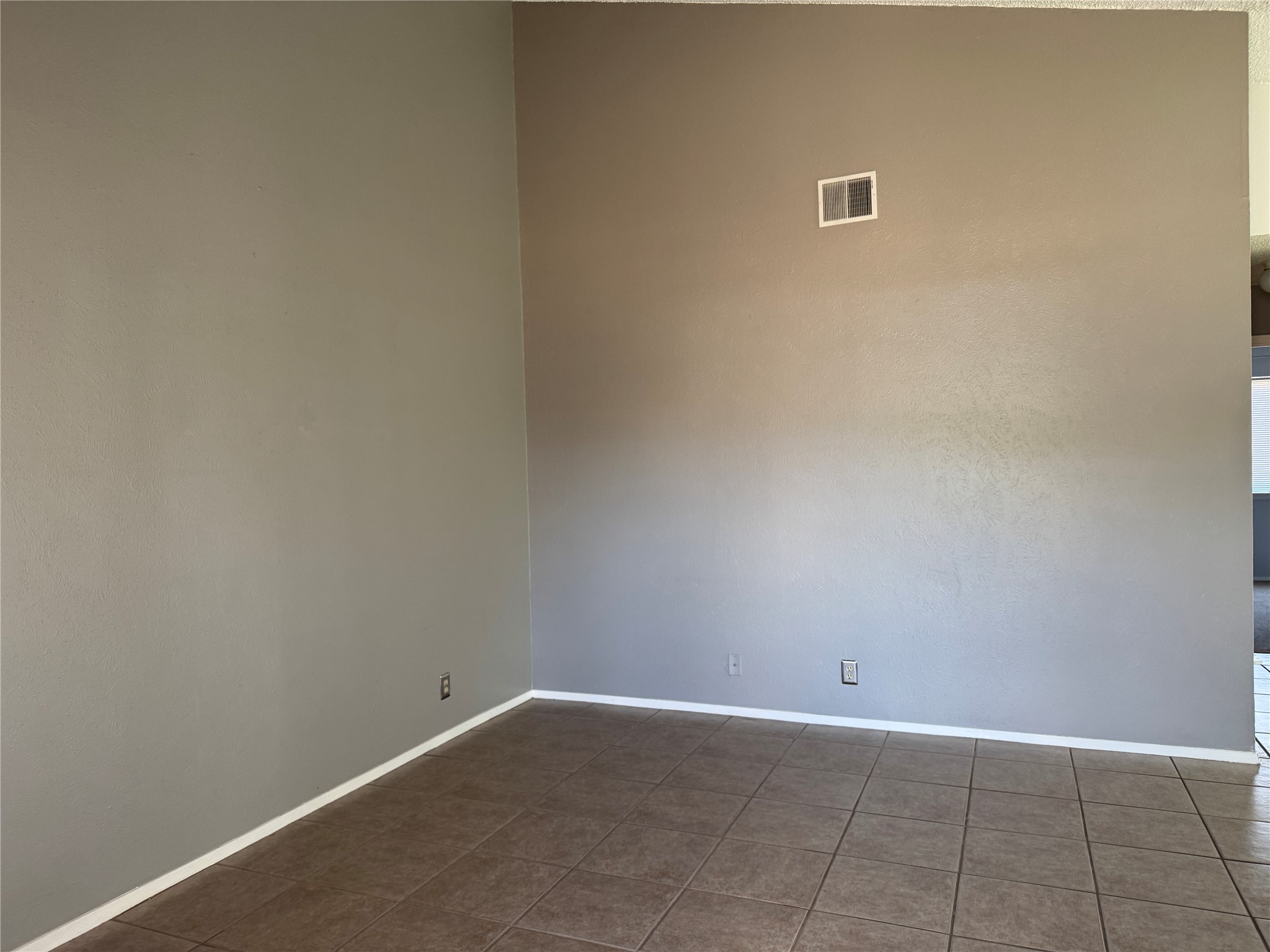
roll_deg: +1.4
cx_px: 635
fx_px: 881
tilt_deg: -1.8
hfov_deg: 71.6
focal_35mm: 24
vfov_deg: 56.8
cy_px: 476
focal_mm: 6.76
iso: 200
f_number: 1.78
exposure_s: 1/120
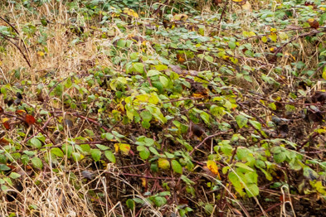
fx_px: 697
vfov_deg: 16.0
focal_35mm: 77
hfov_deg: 16.2
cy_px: -124
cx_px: -406
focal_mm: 14
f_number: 7.1
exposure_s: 1/160
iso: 400
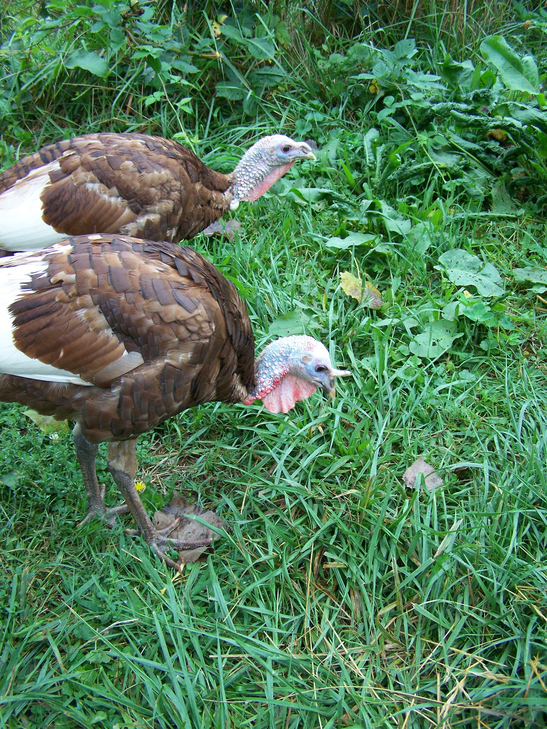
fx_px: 801
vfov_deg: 49.0
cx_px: 274
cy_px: 364
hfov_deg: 37.7
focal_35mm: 38
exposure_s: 1/200
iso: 160
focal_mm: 6.3
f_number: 2.8
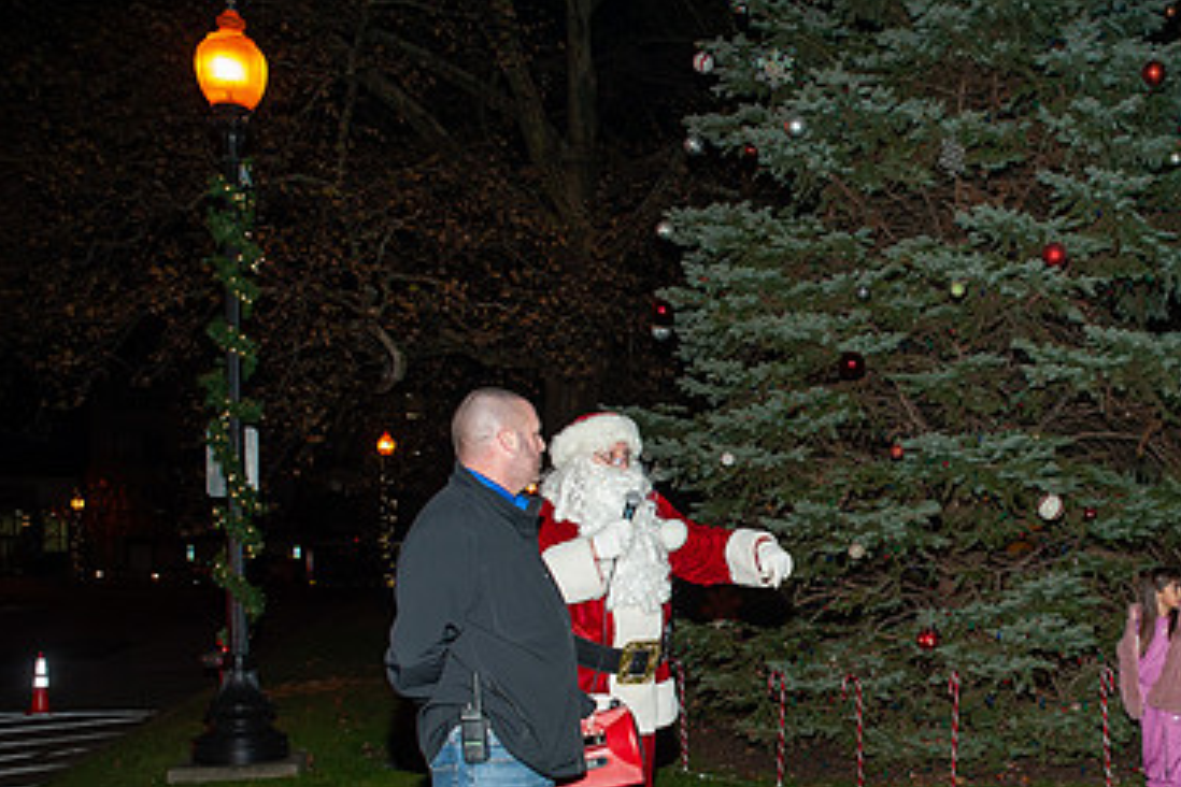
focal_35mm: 38
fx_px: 1247
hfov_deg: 48.1
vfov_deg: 34.3
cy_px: 590
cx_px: 933
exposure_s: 1/200
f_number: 6.3
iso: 500
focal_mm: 24
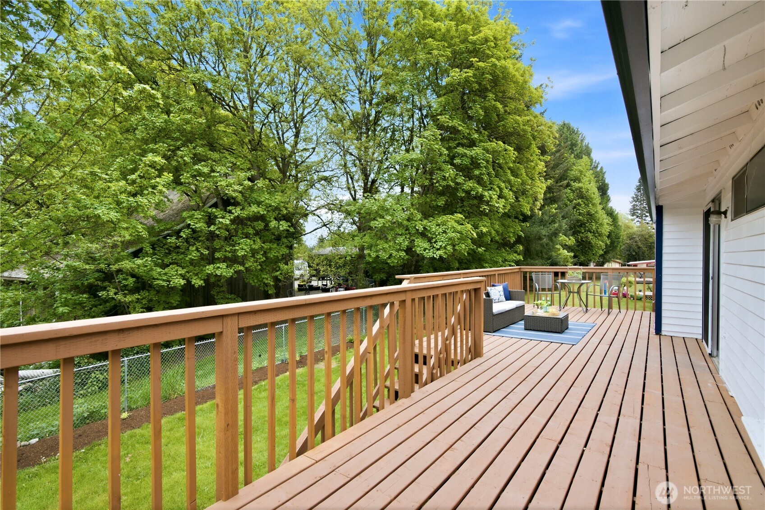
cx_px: 382
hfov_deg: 93.3
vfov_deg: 70.4
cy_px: 255
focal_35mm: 17
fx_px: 361
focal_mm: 17
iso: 400
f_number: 9
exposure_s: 1/30
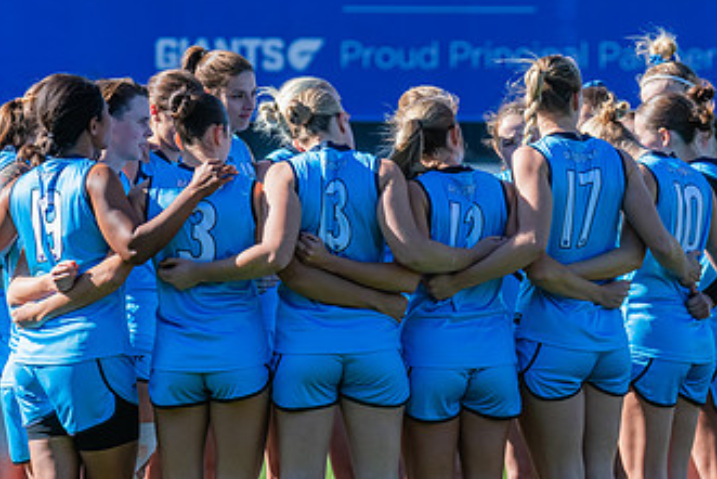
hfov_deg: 4.2
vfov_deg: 2.8
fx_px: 9683
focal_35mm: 486
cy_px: 288
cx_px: 394
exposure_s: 1/1250
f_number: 7.1
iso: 800
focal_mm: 220
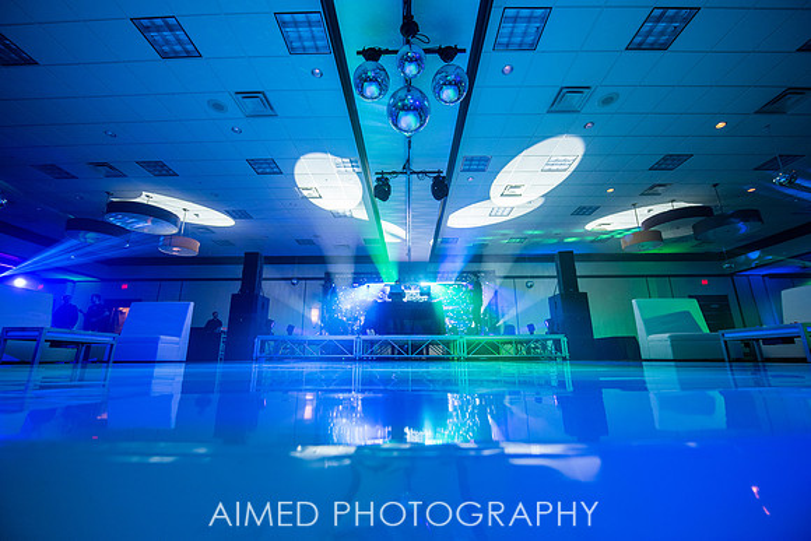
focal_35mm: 14
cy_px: 270
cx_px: 402
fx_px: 320
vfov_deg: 80.5
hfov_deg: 103.5
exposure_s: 1/200
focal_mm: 14
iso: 1000
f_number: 4
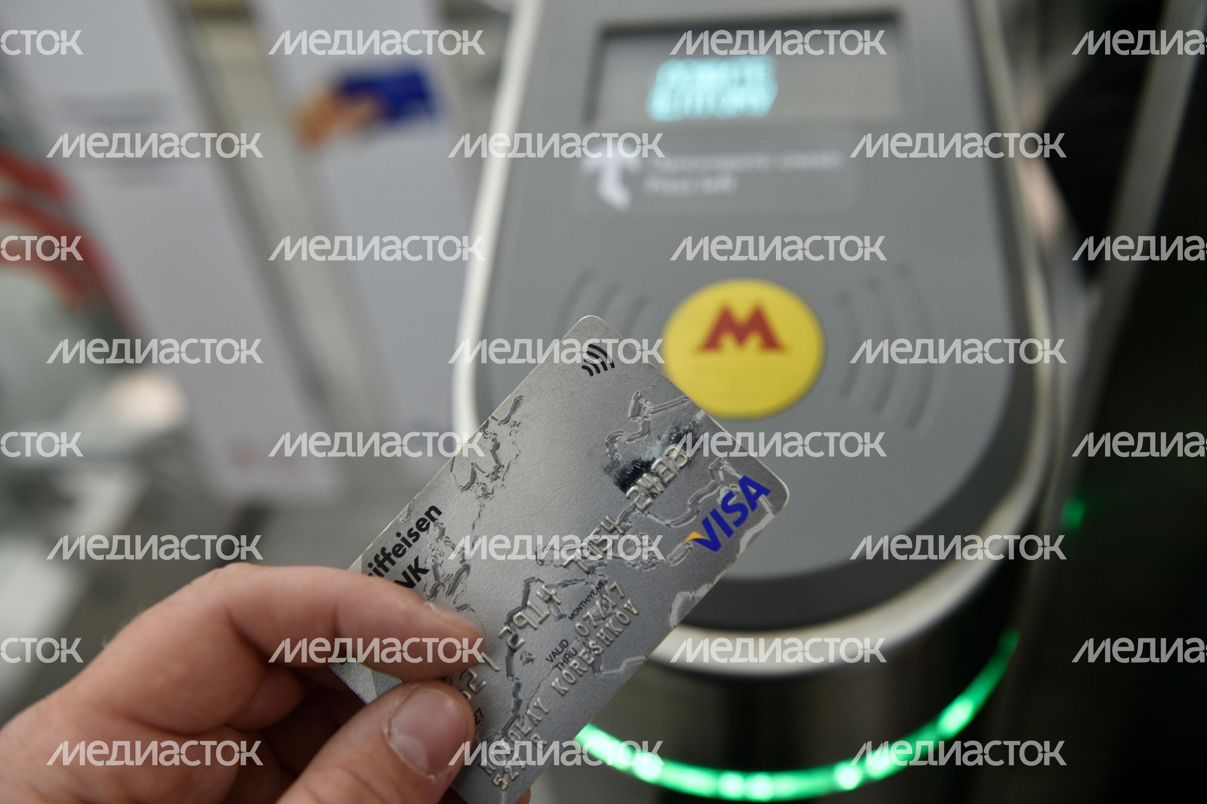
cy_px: 402
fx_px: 1139
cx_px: 604
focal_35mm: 34
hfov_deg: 55.8
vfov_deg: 38.8
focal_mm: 34
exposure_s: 1/160
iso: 2000
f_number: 4
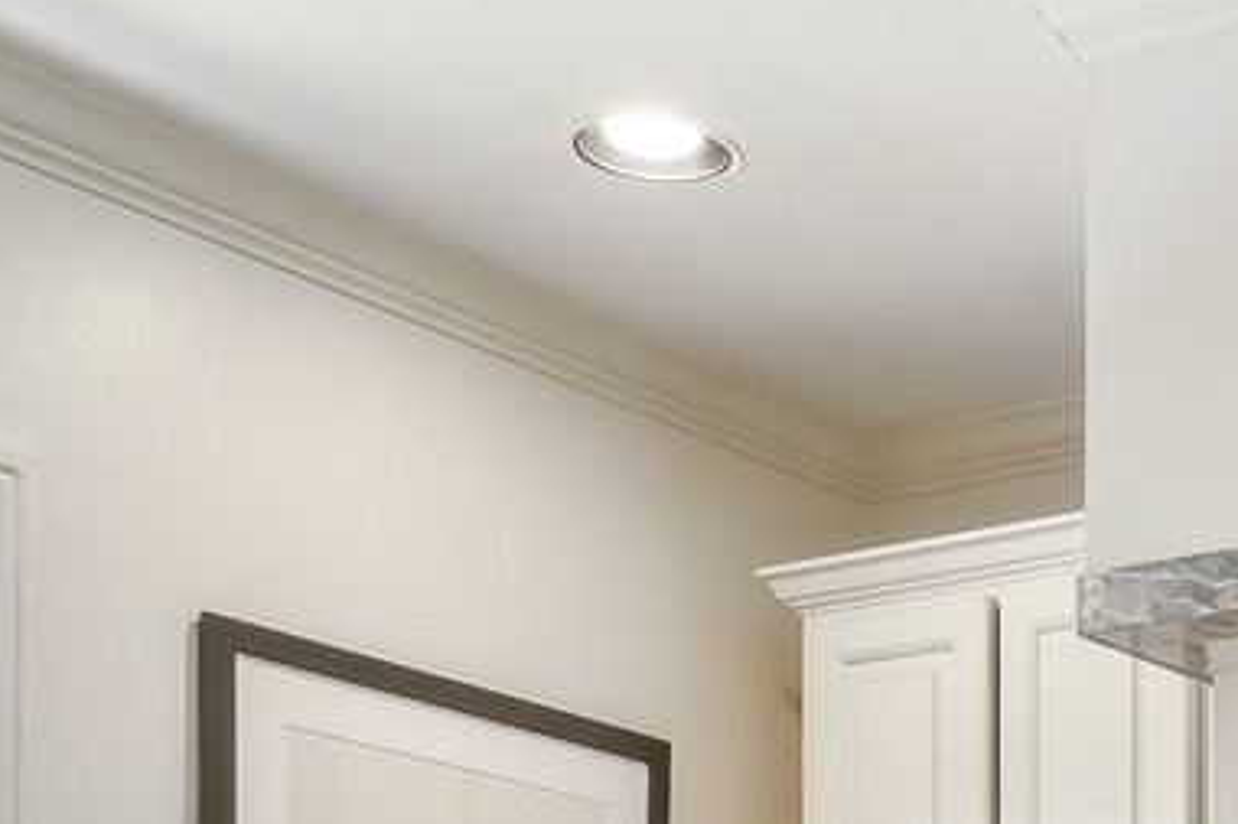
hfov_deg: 25.4
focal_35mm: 75
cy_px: 1360
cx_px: 1303
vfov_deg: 16.1
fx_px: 2578
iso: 640
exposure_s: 1/6
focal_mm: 14
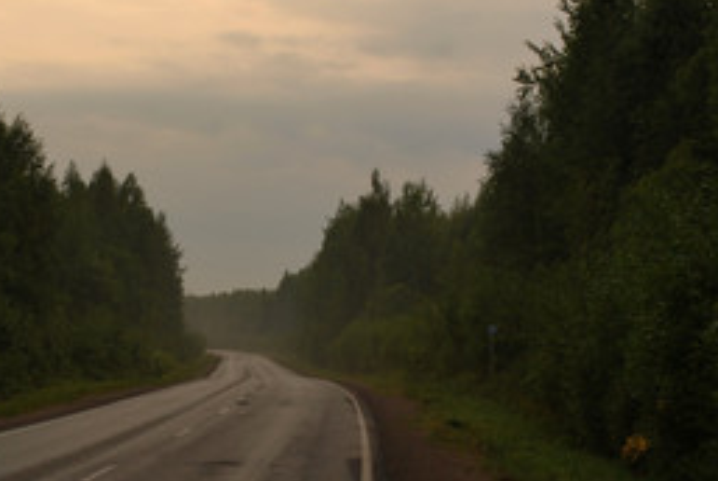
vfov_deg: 13.4
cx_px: 257
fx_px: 2036
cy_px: 323
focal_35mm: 102
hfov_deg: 20.0
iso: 110
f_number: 10
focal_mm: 35
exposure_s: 1/30
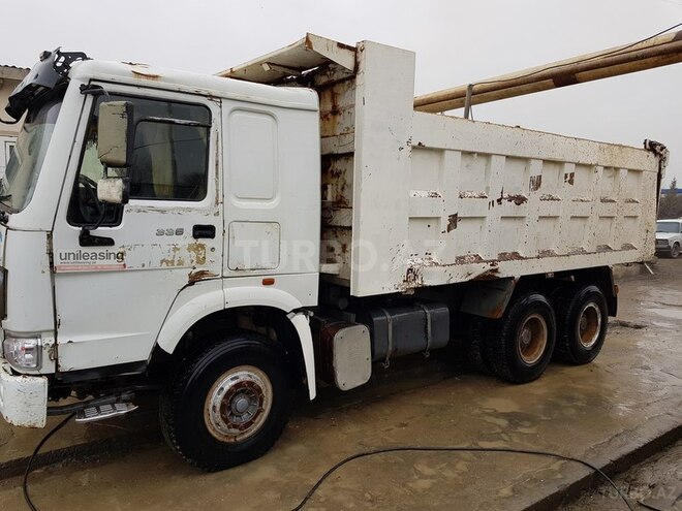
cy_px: 256
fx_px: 512
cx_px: 341
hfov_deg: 67.3
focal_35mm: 26
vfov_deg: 53.1
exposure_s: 1/980
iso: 40
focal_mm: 4.2
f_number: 1.7
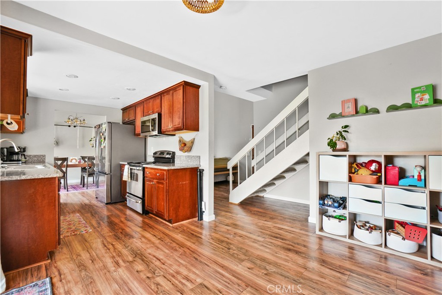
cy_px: 148
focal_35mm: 15
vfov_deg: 77.3
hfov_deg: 100.4
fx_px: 184
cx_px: 221
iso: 100
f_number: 8
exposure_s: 1/5
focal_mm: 10
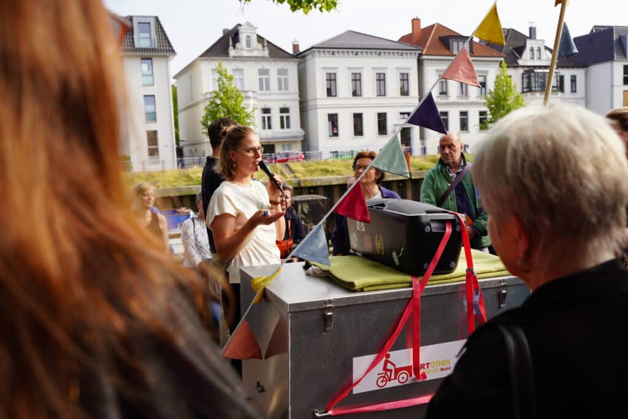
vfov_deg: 37.9
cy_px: 210
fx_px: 611
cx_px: 314
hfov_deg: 54.4
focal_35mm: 35
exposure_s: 1/250
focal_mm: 35
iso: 100
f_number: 5
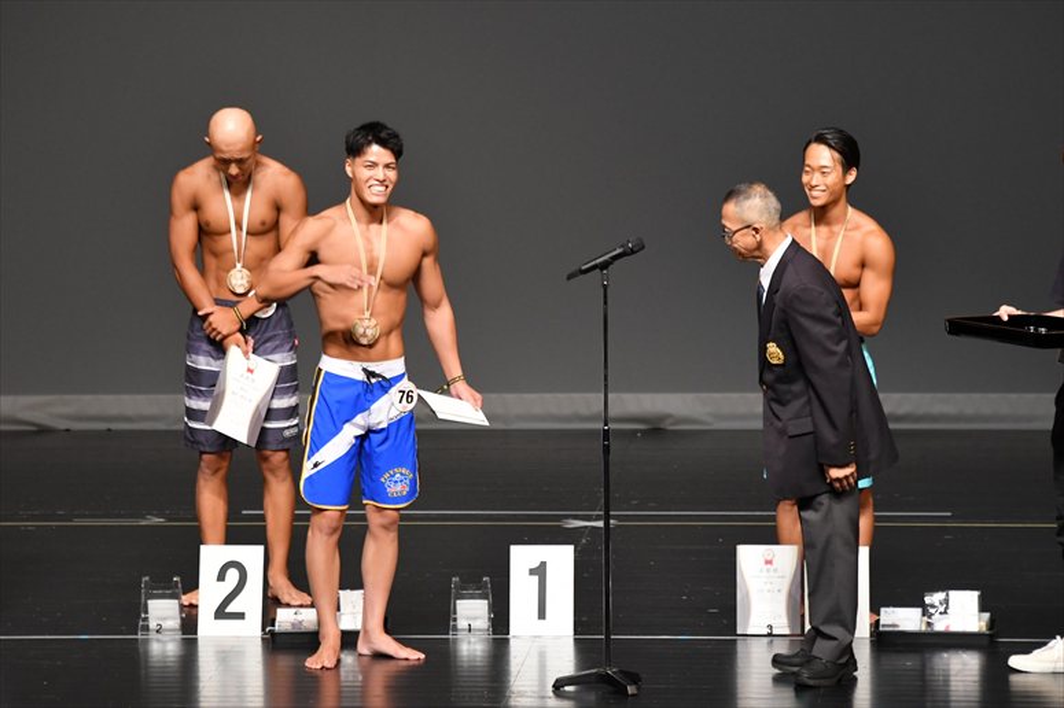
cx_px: 532
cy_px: 354
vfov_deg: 4.8
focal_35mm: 285
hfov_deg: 7.2
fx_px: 8419
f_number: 5.6
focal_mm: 190
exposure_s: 1/400
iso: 2500
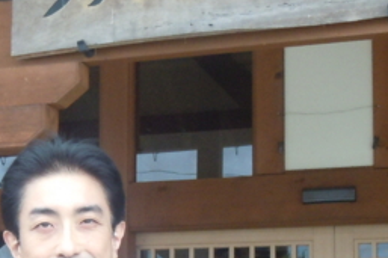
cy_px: 273
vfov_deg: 12.6
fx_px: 1152
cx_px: 23
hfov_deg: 18.7
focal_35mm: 107
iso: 320
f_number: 4
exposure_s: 1/60
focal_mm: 5.9
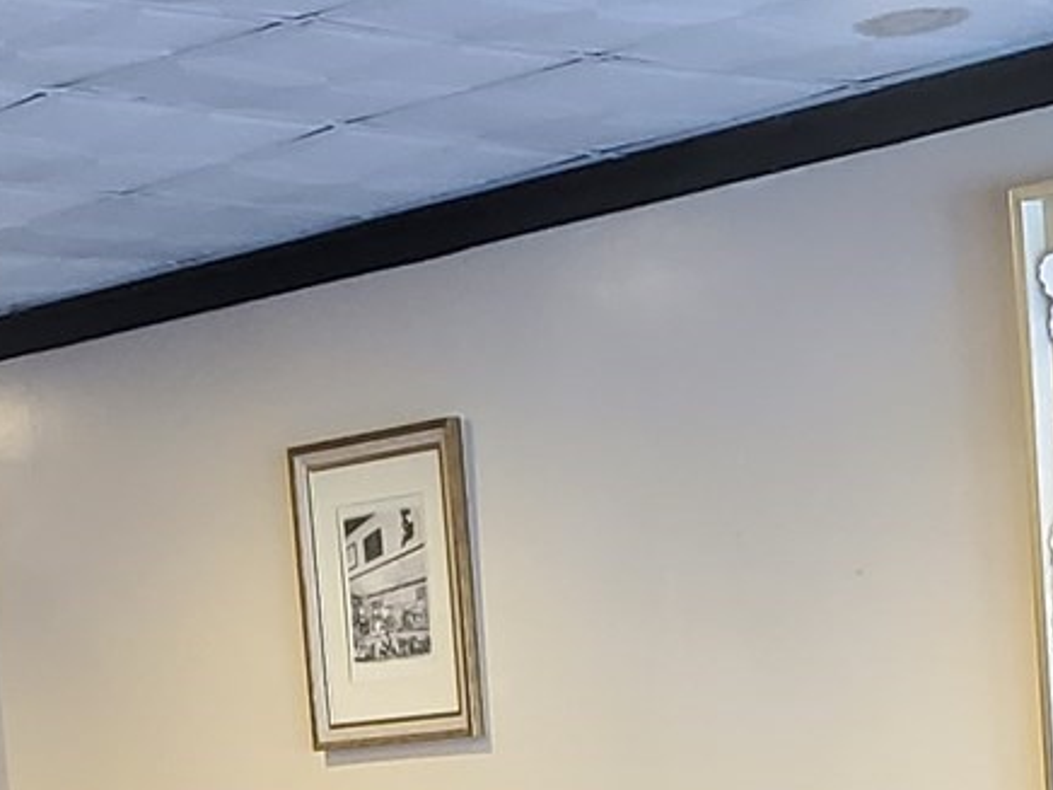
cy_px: 1450
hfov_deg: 16.1
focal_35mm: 122
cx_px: 292
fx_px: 3711
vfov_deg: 11.3
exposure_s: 1/40
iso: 400
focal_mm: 4.3
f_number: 1.5
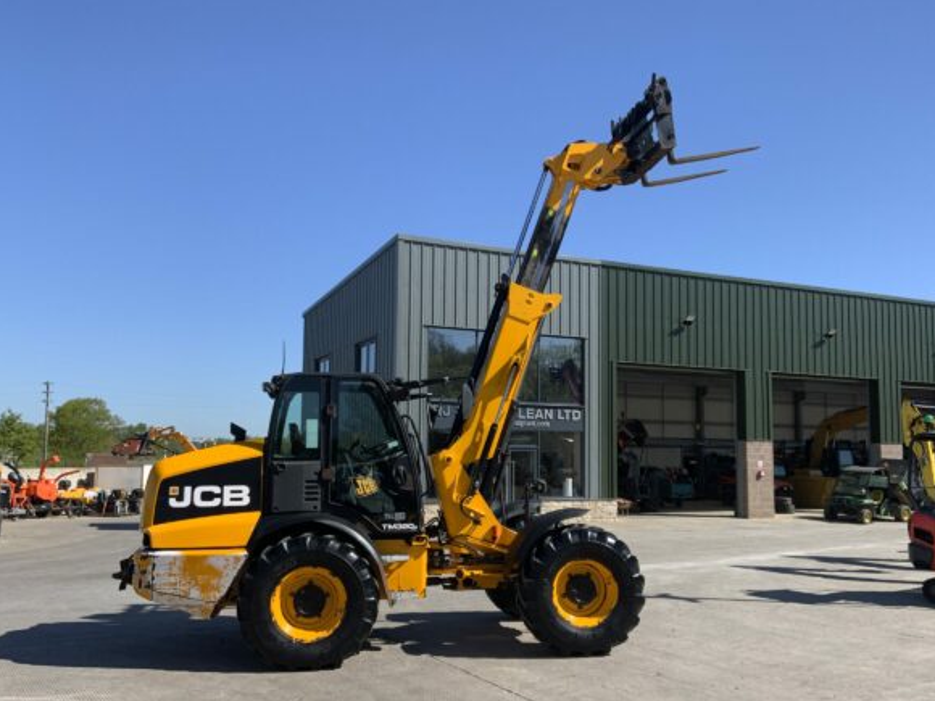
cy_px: 380
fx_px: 864
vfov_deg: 44.1
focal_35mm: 32
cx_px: 511
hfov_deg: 56.7
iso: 16
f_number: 1.8
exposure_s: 1/1577
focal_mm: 3
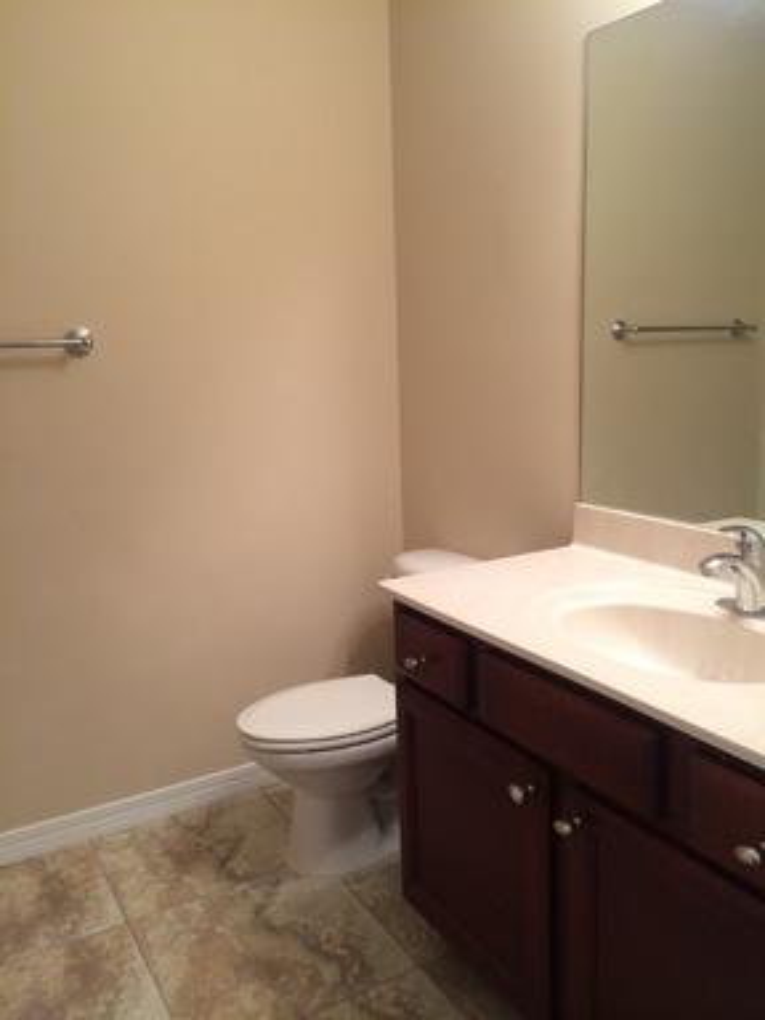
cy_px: 510
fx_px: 884
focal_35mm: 30
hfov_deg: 46.8
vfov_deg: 60.0
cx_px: 382
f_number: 2.2
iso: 64
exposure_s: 1/30
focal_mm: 4.12
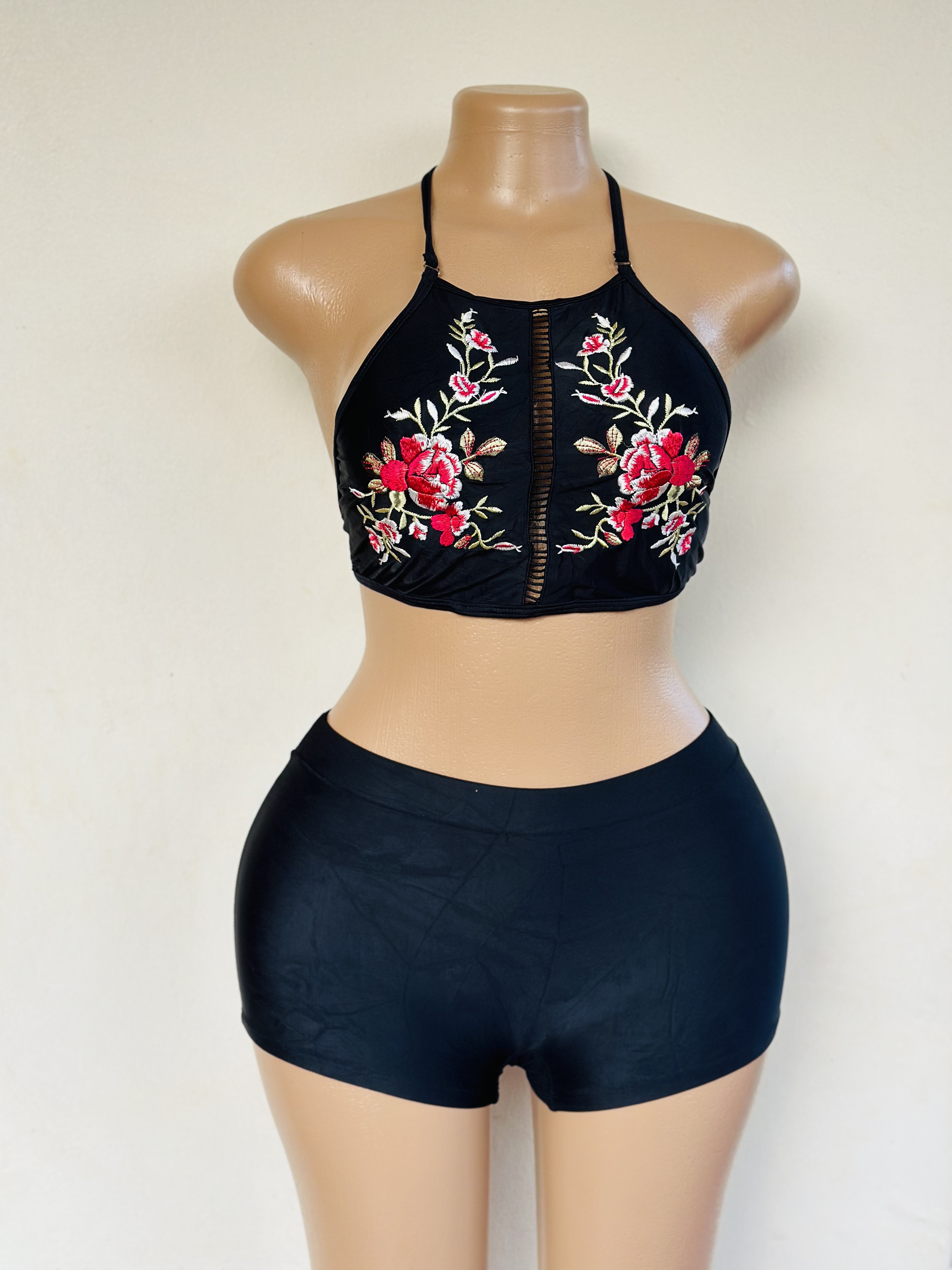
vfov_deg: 39.7
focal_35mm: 48
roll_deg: +0.6
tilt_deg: -12.4
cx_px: 476
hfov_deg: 30.3
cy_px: 635
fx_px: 1760
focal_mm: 6.86
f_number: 1.78
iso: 125
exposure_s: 1/75
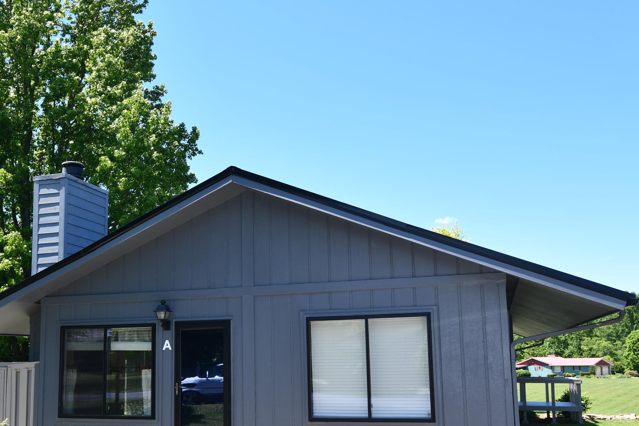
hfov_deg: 53.0
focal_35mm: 36
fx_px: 639
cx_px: 284
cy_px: 279
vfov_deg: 36.5
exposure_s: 1/250
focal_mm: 18
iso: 100
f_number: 6.3
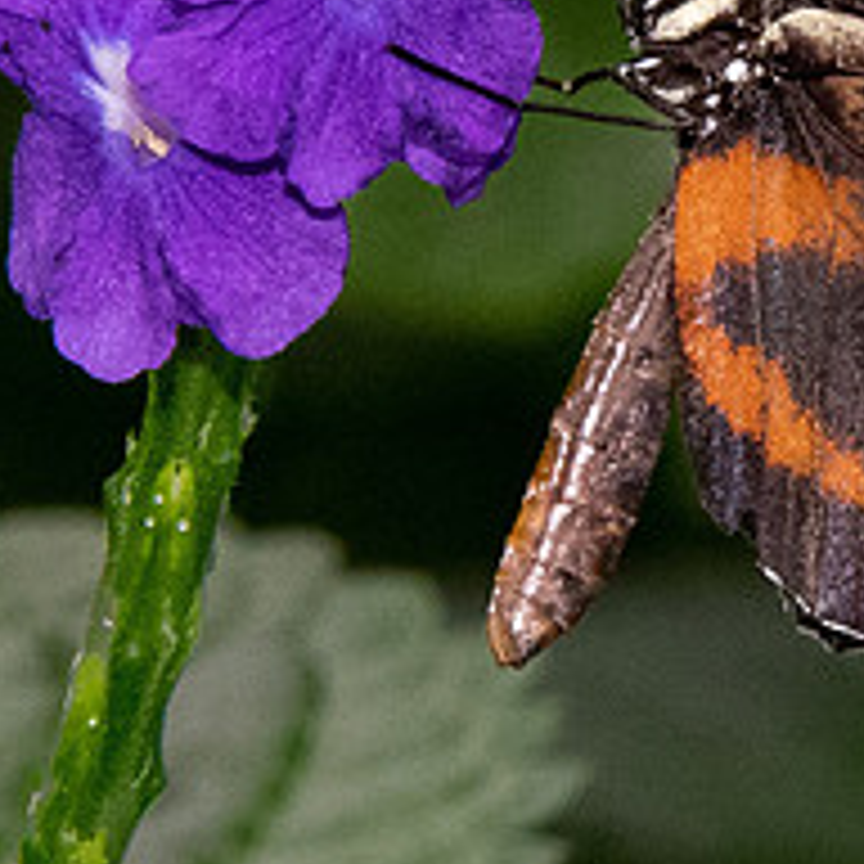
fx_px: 37190
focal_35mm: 1317
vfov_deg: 1.3
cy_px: 373
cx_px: 968
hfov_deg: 1.3
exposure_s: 1/200
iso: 4500
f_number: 14
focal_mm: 210
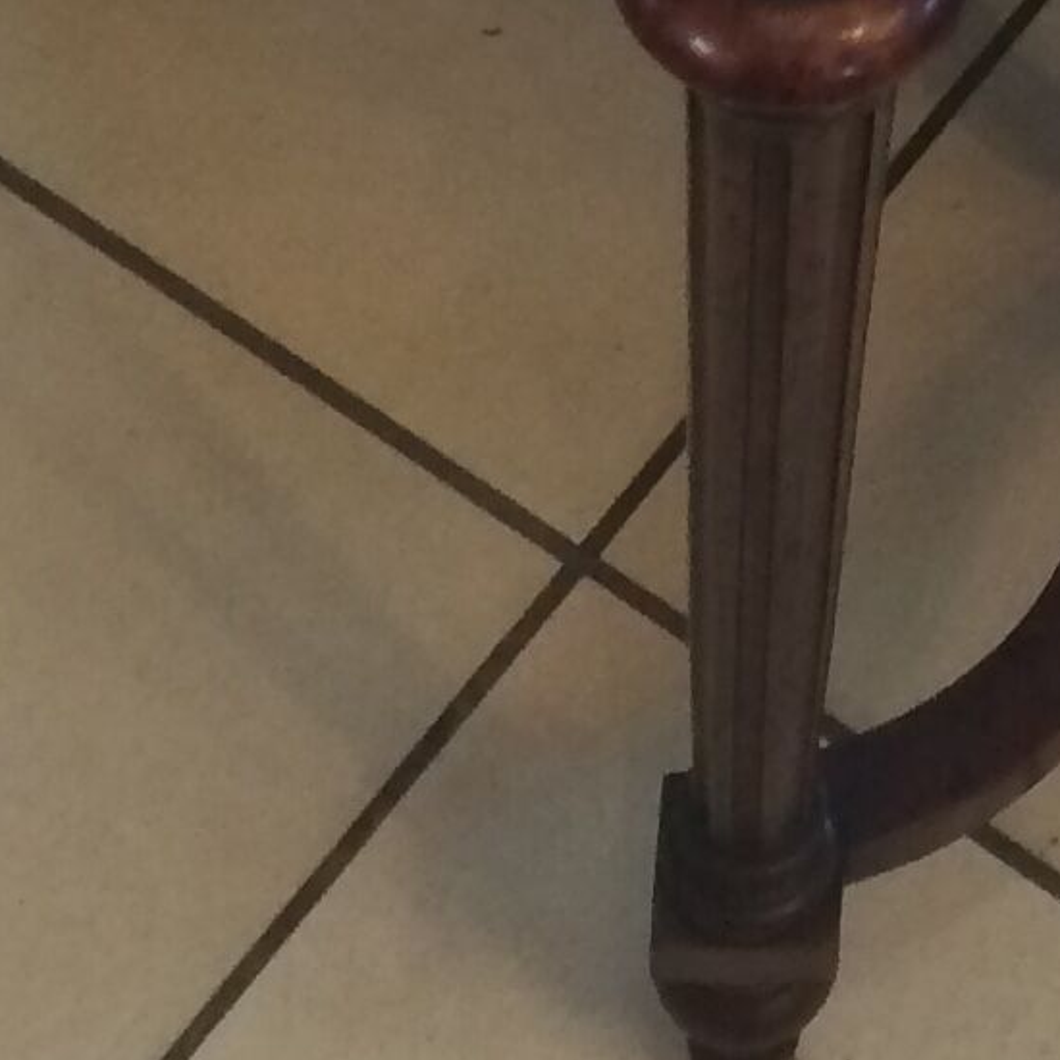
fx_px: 5266
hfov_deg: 11.0
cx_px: 1629
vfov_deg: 10.4
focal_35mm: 152
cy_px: -1176
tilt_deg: -46.9
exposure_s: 1/33
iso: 125
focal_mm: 4.15
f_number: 2.2
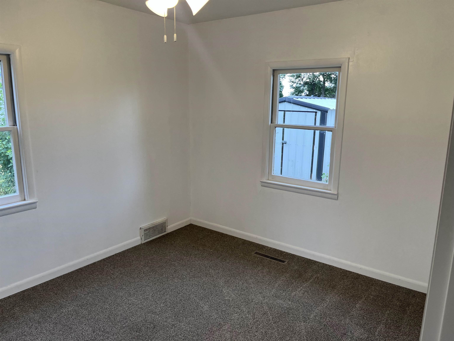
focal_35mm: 26
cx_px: 227
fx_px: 341
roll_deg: -1.1
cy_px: 170
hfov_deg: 67.3
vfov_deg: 53.1
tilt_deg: -12.1
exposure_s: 1/120
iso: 64
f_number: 1.6
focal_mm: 5.1
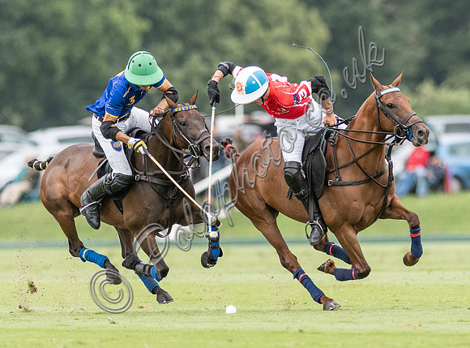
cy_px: 254
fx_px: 11041
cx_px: 388
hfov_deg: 2.4
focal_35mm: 817
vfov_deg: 1.8
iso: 500
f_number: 2.8
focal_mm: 300
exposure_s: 1/3200
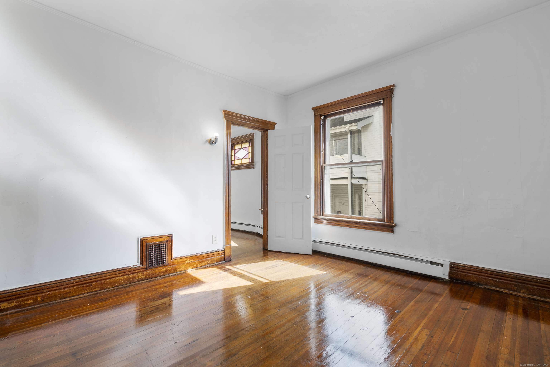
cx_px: 275
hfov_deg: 96.7
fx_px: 244
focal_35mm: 16
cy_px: 184
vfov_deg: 73.7
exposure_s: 1/4
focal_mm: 16
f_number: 9
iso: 200
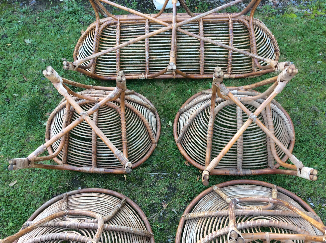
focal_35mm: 32
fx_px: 301
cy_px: 122
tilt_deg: -51.7
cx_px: 163
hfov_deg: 56.9
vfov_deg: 44.1
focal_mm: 3.3
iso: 32
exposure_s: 1/33
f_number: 2.4
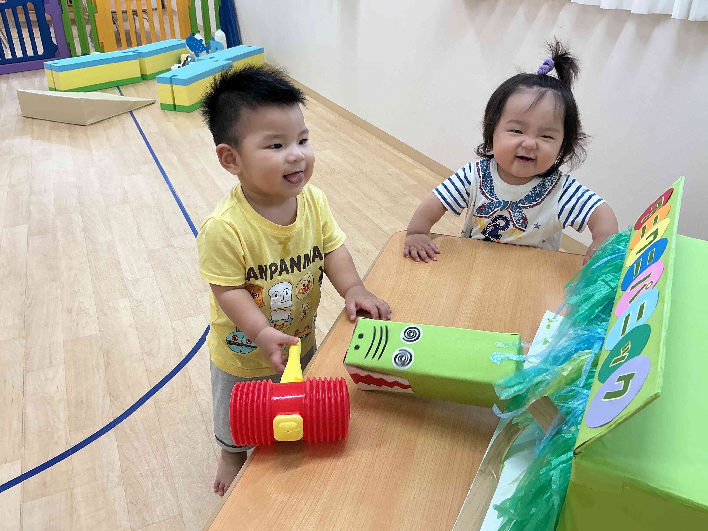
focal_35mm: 29
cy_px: 266
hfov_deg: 61.7
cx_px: 354
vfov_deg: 48.2
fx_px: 593
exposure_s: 1/120
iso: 64
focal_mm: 3
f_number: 1.8
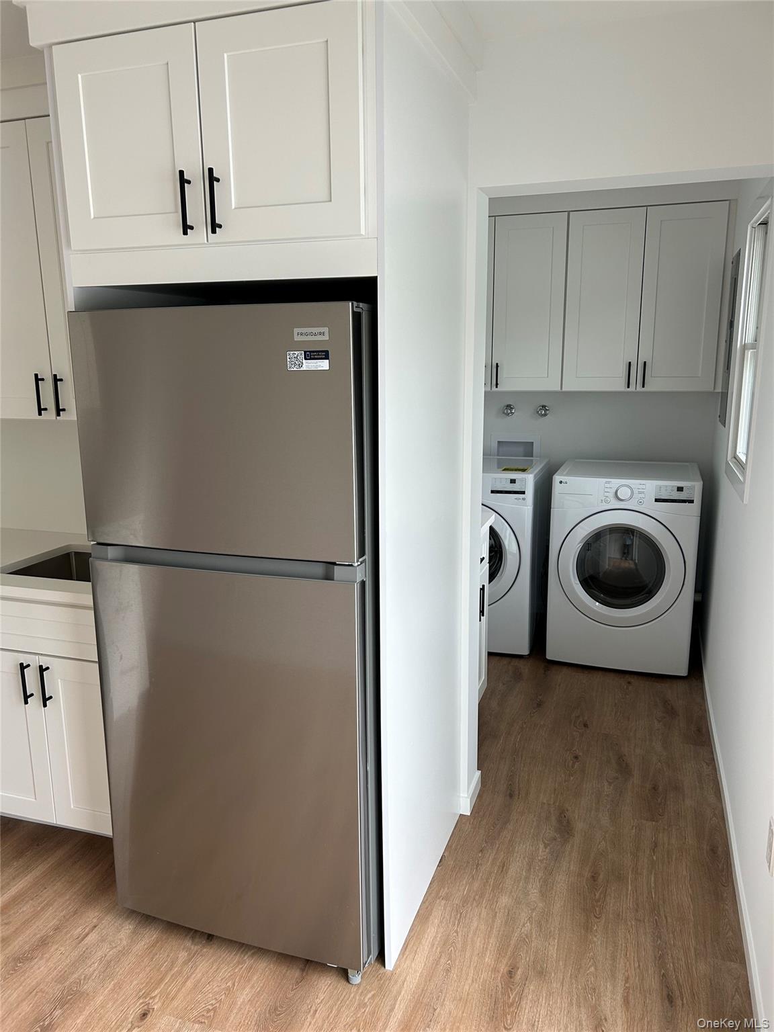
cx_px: 387
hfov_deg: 53.1
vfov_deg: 67.3
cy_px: 516
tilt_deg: -11.9
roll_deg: -0.3
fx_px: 775
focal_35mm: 26
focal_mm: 5.7
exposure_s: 1/121
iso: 80
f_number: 1.5
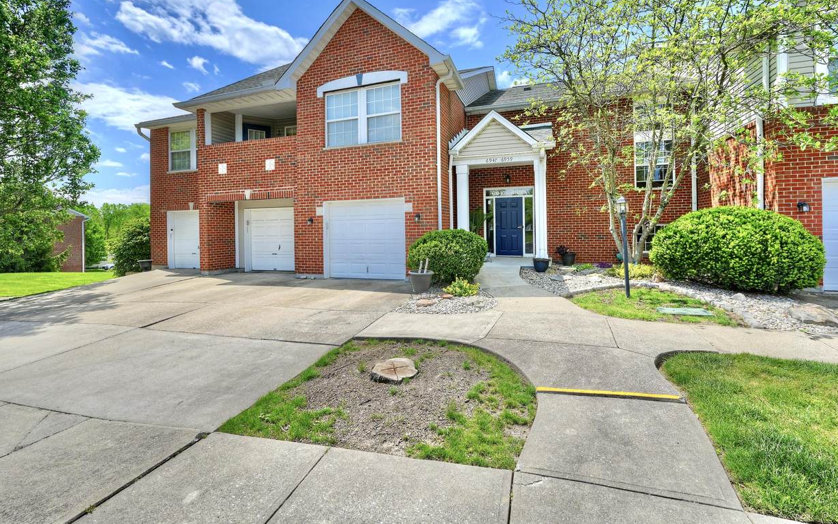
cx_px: 426
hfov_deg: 95.9
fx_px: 378
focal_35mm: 17
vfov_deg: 69.3
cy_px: 232
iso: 100
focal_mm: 15.5
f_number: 11
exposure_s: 1/50
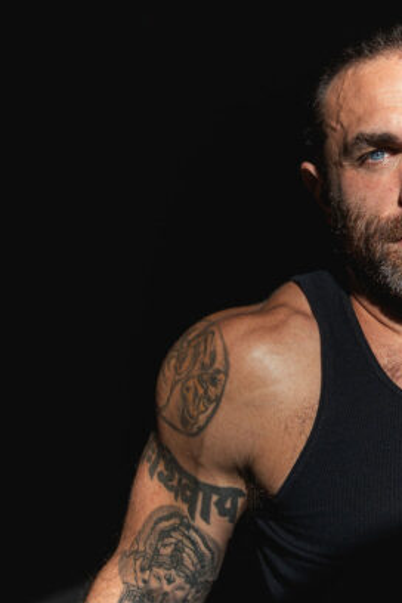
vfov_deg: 18.6
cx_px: 390
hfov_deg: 12.3
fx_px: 1842
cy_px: 369
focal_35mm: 110
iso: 50
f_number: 2.8
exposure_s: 1/500
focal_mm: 39
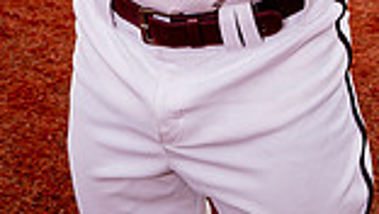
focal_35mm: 106
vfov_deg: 9.9
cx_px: 238
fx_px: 1066
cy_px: -323
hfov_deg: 20.1
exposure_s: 1/250
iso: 125
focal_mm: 35
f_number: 7.1
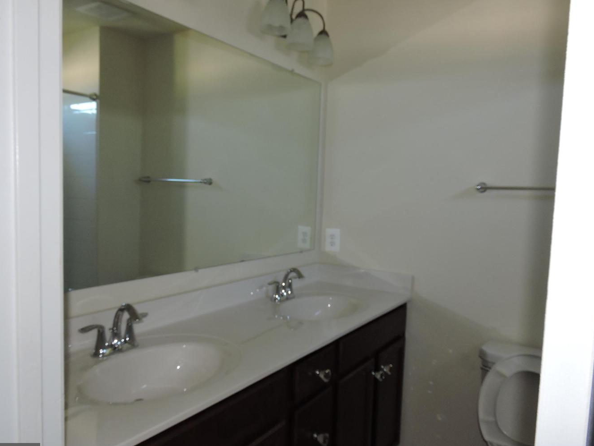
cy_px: 227
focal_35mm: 26
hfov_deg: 67.3
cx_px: 283
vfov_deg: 53.1
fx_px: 446
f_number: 3.3
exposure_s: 1/30
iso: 200
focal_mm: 4.3
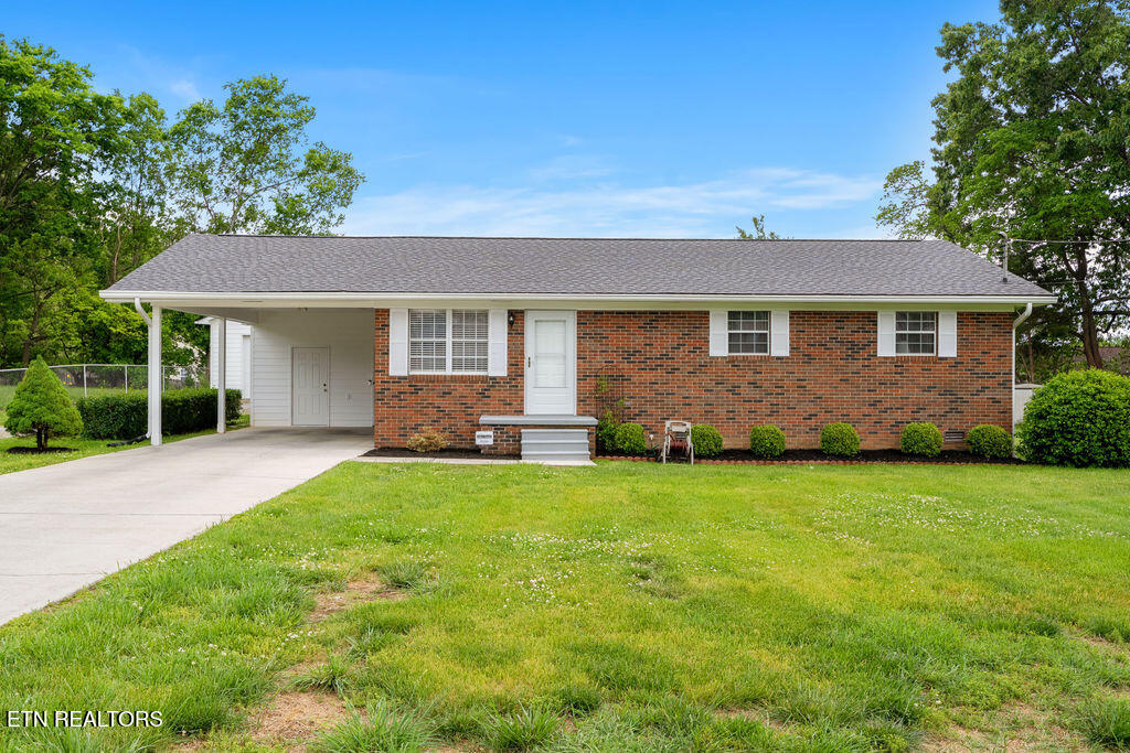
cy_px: 376
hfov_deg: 58.7
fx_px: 1005
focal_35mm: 32
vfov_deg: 41.1
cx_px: 565
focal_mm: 32
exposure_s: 1/250
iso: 320
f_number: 8
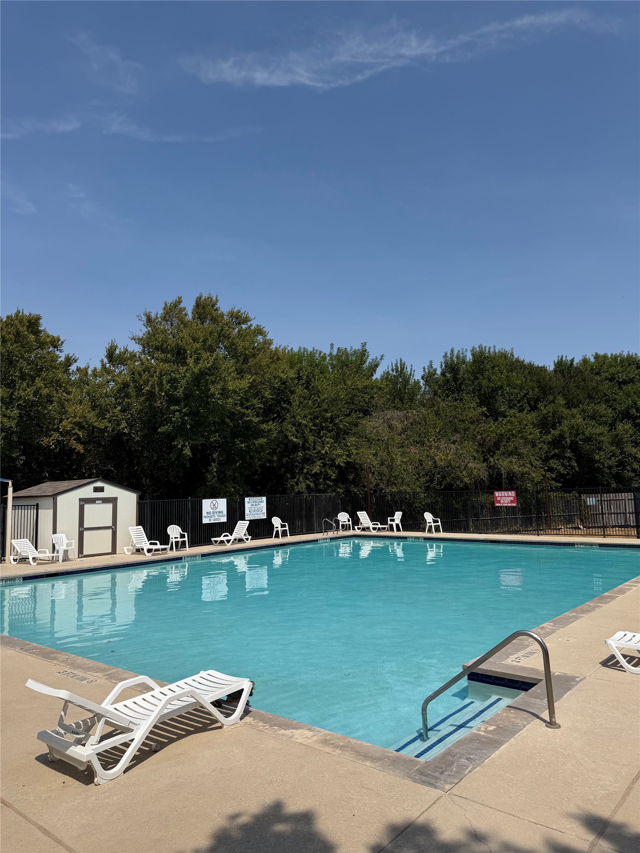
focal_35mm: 24
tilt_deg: +6.1
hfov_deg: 56.8
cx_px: 320
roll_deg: +2.1
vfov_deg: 71.6
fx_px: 592
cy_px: 426
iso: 80
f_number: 1.78
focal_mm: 6.76
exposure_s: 1/6711
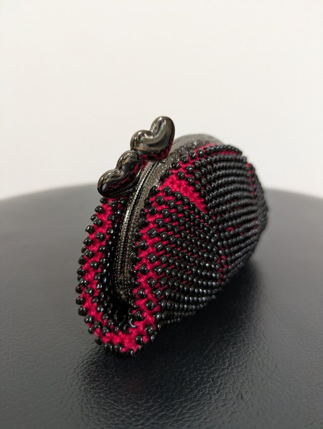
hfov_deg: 54.9
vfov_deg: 69.4
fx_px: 311
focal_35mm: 25
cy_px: 214
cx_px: 162
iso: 327
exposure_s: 1/30
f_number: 1.89
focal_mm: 5.43
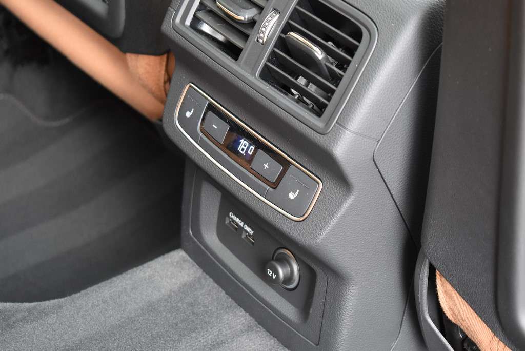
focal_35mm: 82
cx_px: 262
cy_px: 176
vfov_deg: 16.6
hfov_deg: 24.6
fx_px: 1204
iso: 2500
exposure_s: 1/60
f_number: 5.6
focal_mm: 55
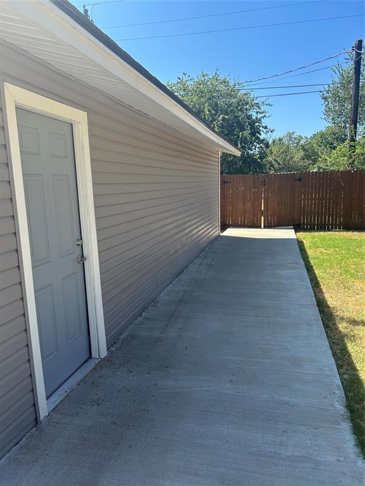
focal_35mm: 26
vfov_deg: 67.3
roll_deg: +0.9
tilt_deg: -8.2
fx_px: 366
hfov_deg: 53.1
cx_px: 182
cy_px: 243
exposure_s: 1/1724
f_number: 1.5
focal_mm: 5.7
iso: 50
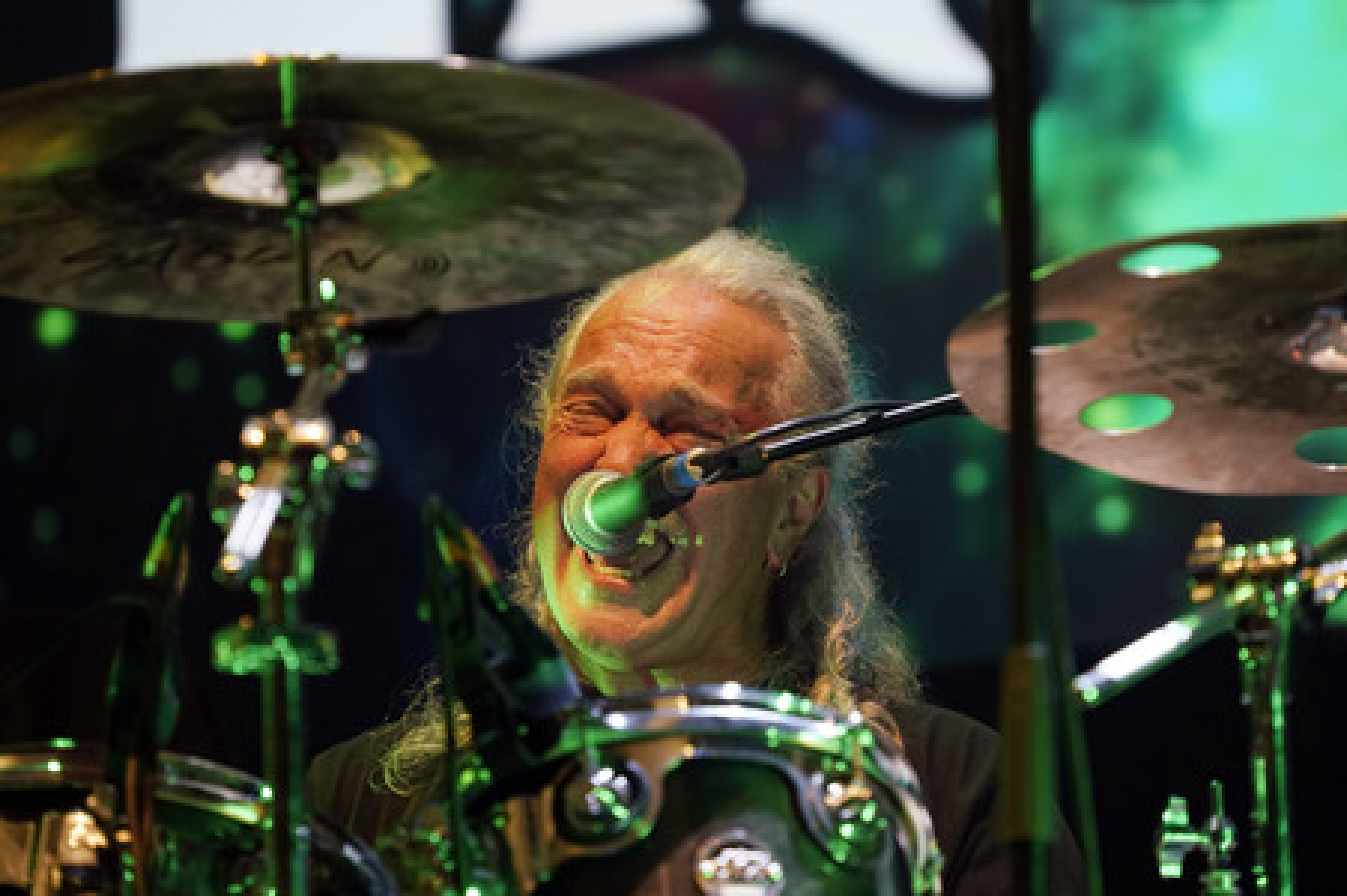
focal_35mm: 200
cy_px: 448
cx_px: 674
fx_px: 7478
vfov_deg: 6.9
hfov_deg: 10.3
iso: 1600
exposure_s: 1/80
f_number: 5.6
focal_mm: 200
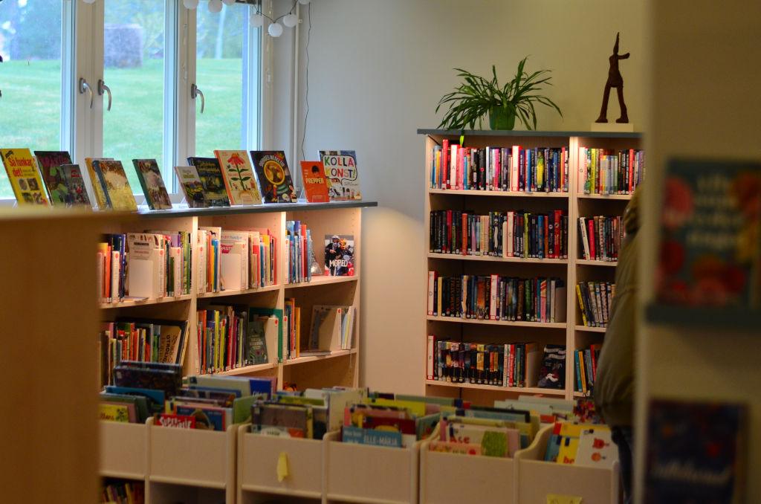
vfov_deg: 18.1
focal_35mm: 75
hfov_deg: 27.0
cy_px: 252
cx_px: 380
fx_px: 1582
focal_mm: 50
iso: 450
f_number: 1.8
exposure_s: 1/320
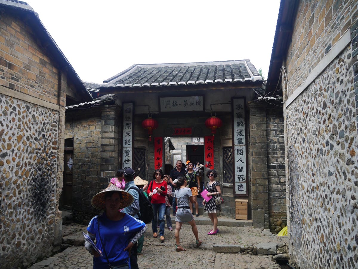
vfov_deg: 49.7
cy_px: 134
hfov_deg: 63.4
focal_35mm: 28
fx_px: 290
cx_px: 179
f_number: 5
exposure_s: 1/200
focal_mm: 14
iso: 160
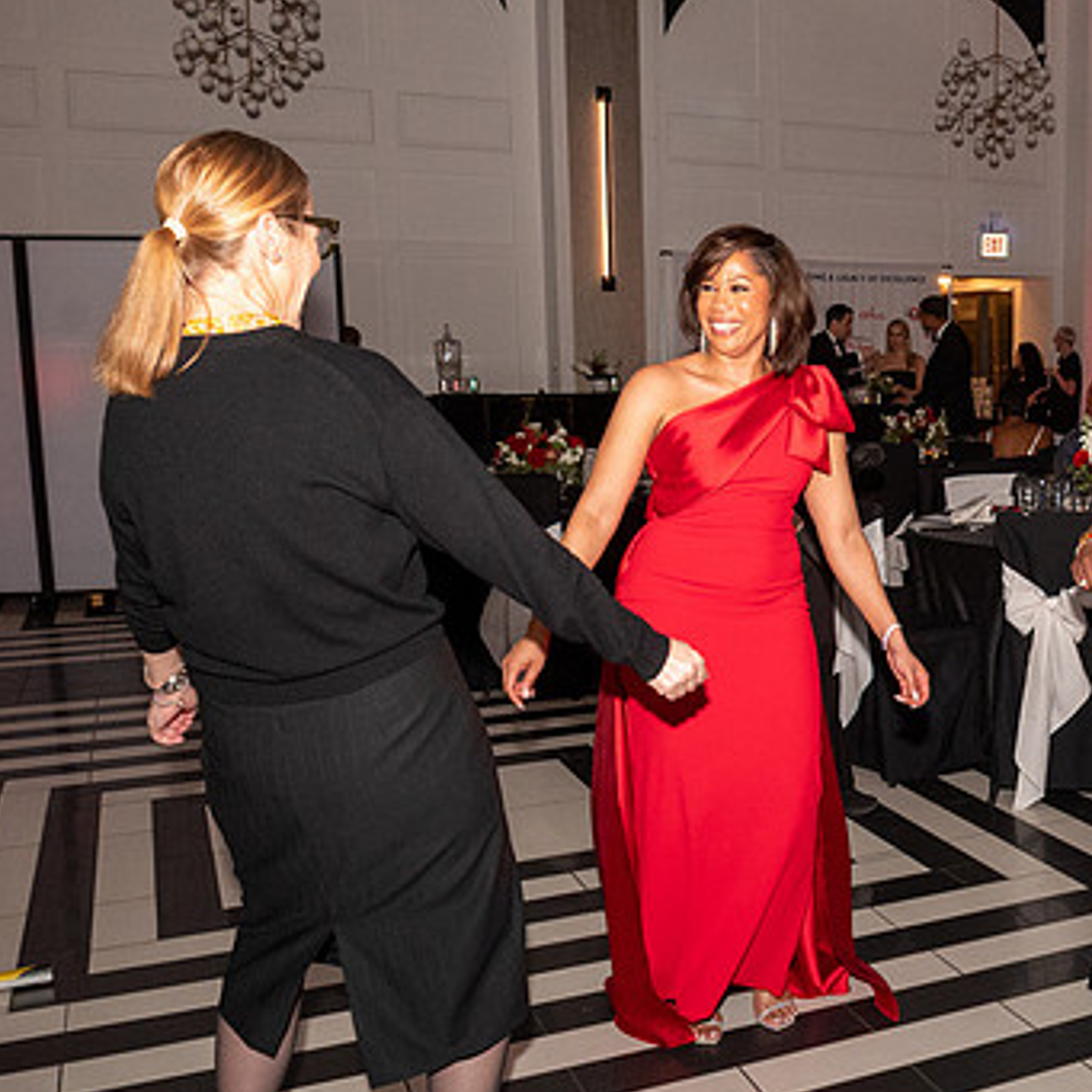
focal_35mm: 39
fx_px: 1392
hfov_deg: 41.1
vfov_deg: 42.8
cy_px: 607
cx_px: 868
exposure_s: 1/125
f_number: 6.3
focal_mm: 18
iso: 2500
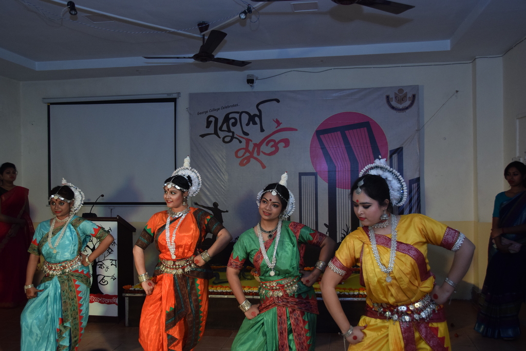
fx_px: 526
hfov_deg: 53.1
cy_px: 176
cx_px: 263
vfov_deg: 36.9
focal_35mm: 36
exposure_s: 1/125
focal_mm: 24
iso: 1000
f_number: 3.8
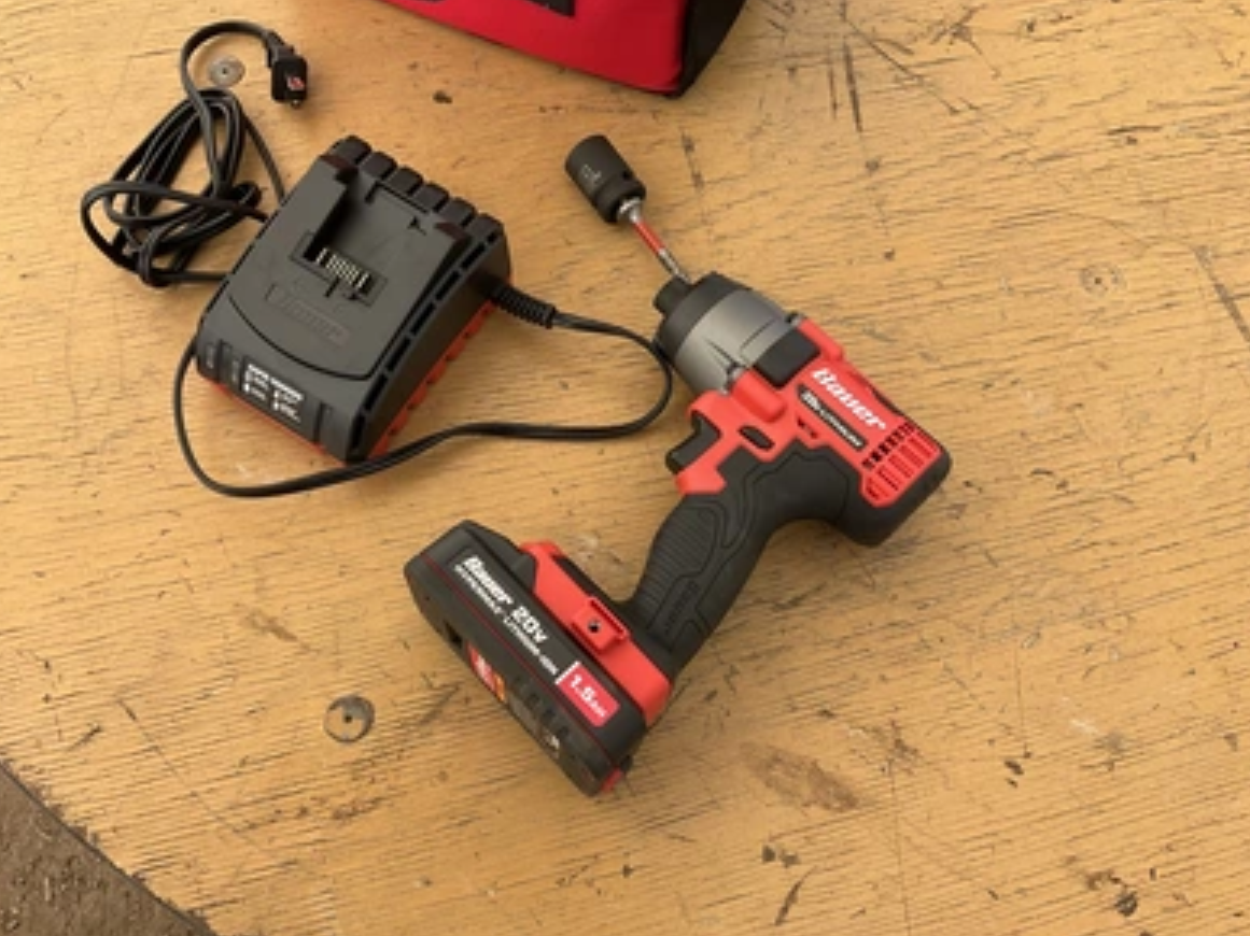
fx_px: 1083
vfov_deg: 46.8
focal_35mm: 30
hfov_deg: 60.0
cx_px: 620
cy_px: 474
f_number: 1.8
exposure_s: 1/122
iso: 40
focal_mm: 3
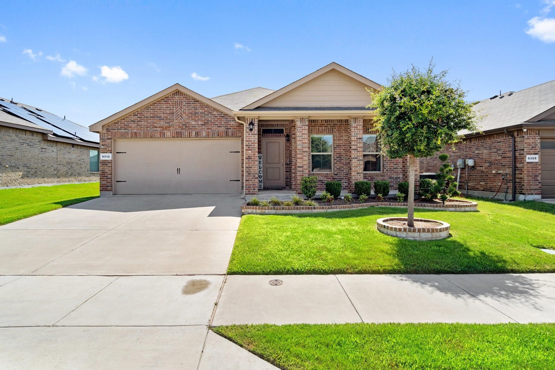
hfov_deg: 86.9
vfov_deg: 64.5
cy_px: 185
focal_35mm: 19
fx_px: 293
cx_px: 278
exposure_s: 1/250
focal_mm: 19
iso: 100
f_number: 8
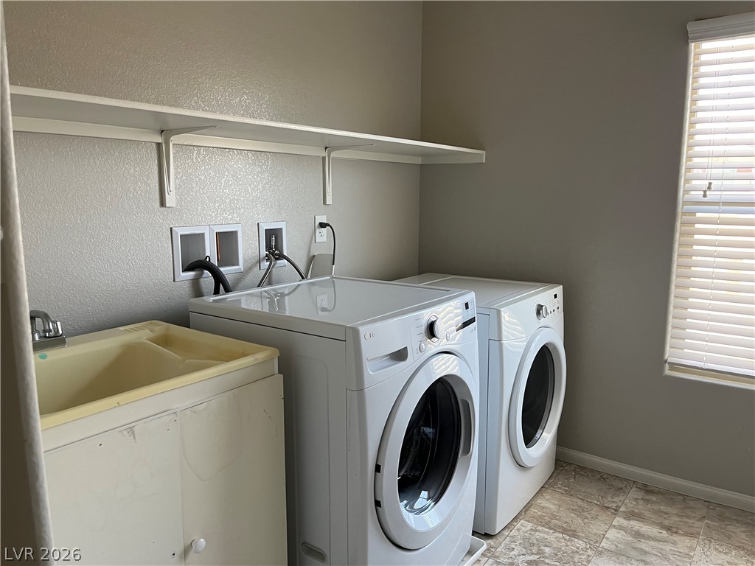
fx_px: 567
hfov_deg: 67.3
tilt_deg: -9.7
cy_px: 283
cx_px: 378
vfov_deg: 53.1
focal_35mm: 26
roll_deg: -0.1
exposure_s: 1/60
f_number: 1.6
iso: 80
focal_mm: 5.1
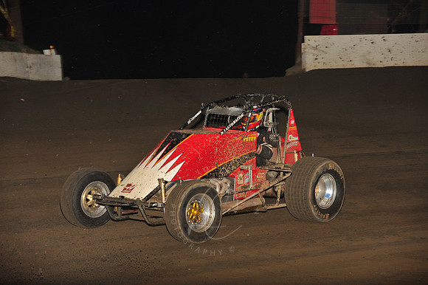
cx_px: 214
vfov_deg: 10.1
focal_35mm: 135
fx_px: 1604
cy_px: 142
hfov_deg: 15.2
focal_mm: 135
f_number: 6.3
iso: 800
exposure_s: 1/320
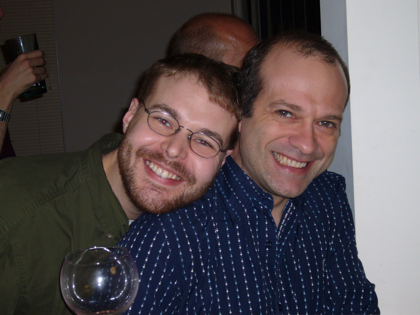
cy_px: 158
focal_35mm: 70
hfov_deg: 27.8
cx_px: 210
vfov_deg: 21.0
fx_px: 849
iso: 100
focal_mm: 11.5
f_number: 4
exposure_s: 1/60
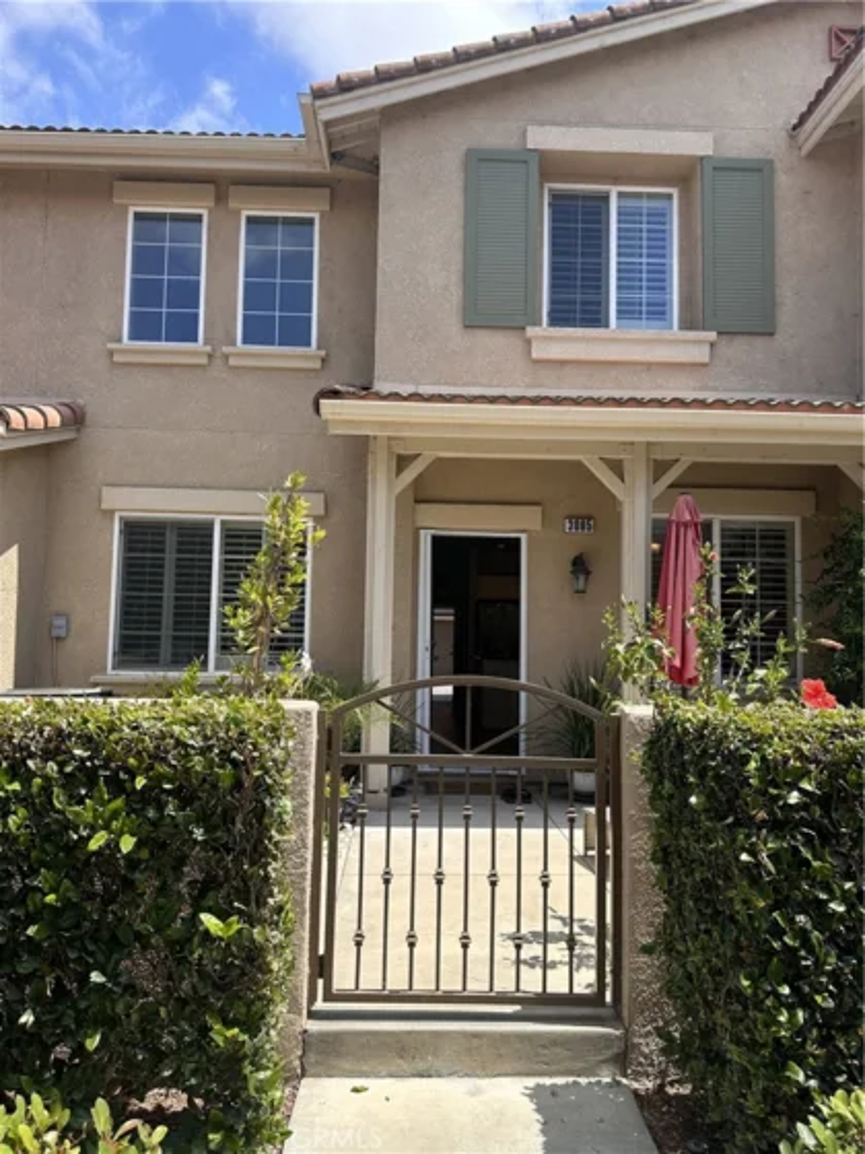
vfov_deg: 71.6
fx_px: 800
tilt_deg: +4.9
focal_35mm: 24
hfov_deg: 56.8
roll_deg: -1.2
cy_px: 577
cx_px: 432
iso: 80
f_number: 1.78
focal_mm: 6.86
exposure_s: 1/1988
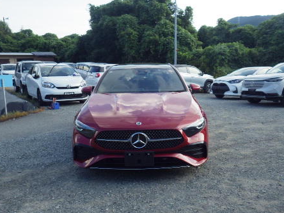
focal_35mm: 36
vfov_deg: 39.6
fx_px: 295
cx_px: 145
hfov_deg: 51.4
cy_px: 116
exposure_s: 1/1250
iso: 250
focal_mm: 4.5
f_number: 2.8
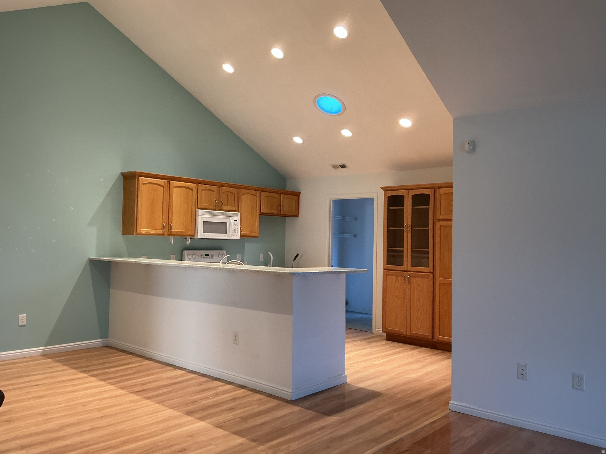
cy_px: 227
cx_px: 303
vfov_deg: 48.2
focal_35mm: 29
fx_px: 508
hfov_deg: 61.7
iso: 80
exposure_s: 1/60
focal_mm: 3
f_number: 1.8
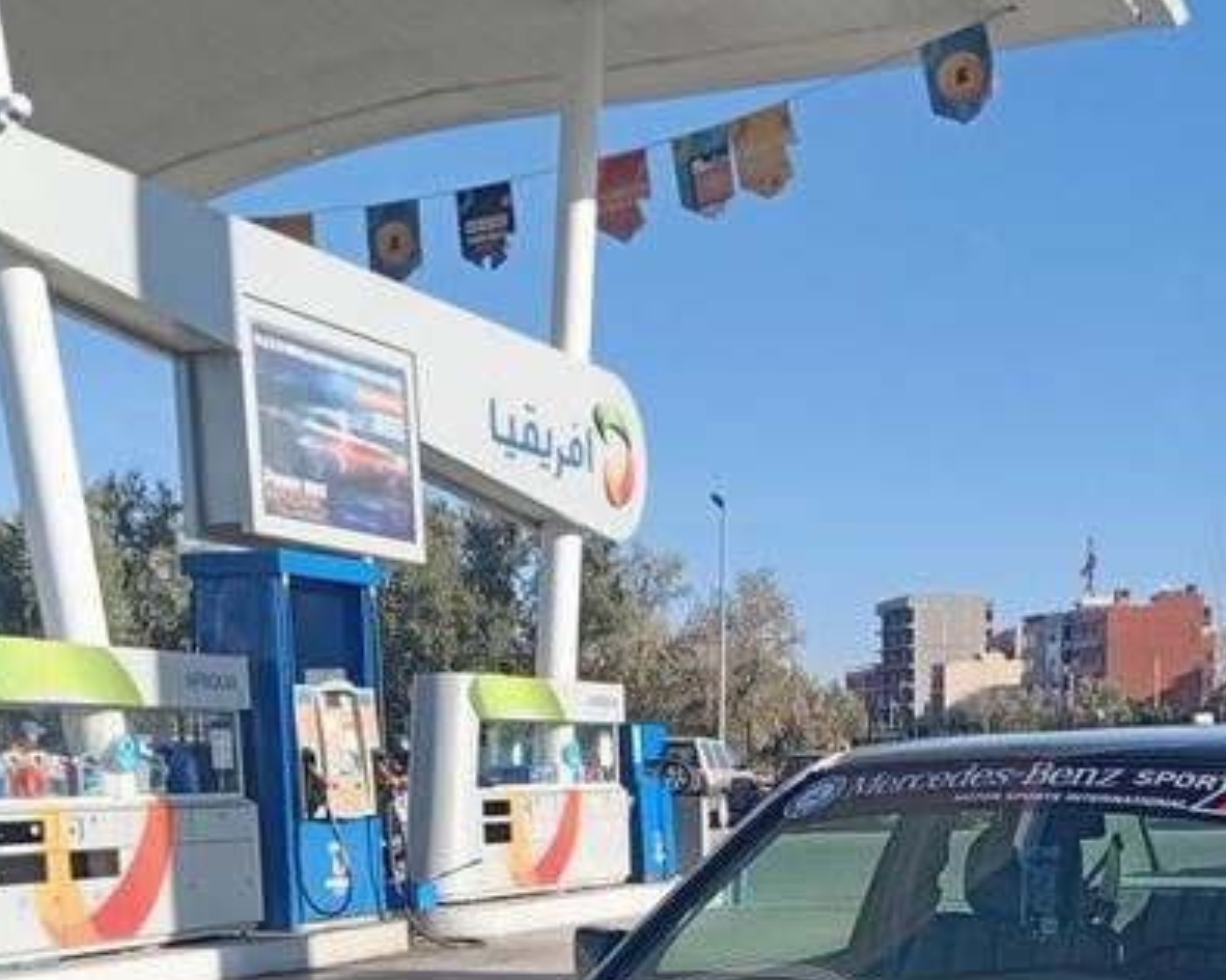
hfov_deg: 32.2
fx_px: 2104
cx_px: 825
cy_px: 1024
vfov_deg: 24.8
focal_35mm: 58
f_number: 1.8
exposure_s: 1/348
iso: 51
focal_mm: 3.98
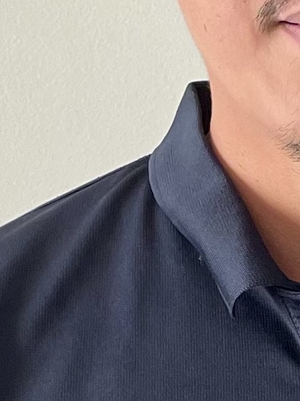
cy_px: 66
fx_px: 786
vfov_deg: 27.8
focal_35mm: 68
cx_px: 353
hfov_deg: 20.3
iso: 125
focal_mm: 4.2
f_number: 1.6
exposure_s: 1/121
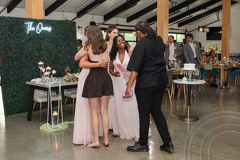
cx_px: 122
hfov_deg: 43.4
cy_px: 83
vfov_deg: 29.7
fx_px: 301
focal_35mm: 45
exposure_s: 1/200
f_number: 3.2
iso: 800
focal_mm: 35
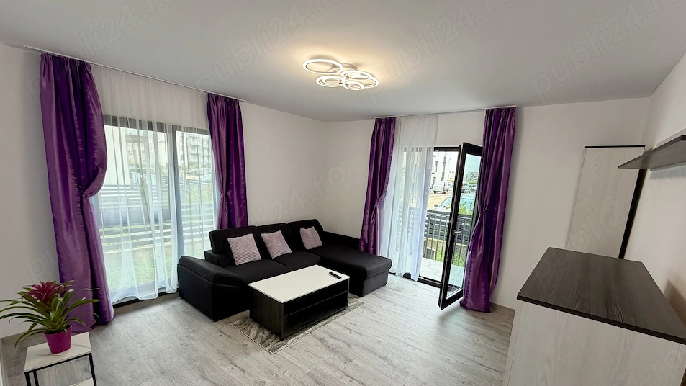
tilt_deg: -12.6
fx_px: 291
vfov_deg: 66.3
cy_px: 235
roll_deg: -3.5
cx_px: 353
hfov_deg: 99.3
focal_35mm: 16
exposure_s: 1/126
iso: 40
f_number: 2.2
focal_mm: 2.22
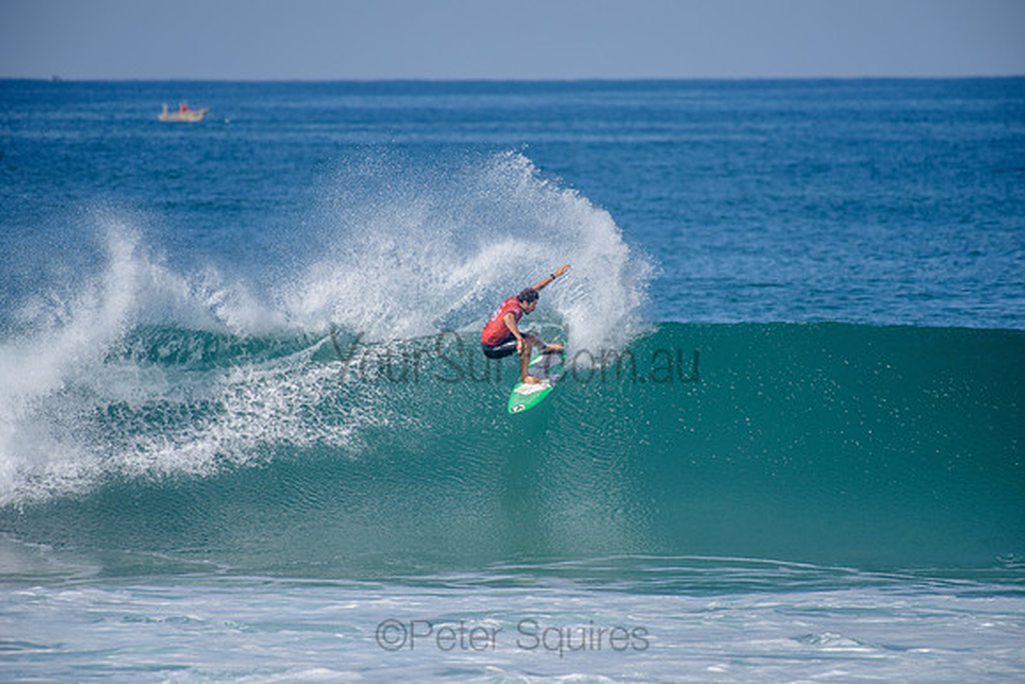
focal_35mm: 500
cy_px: 342
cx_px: 512
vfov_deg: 2.8
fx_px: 14239
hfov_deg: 4.1
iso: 160
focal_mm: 500
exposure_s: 1/2000
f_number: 5.6
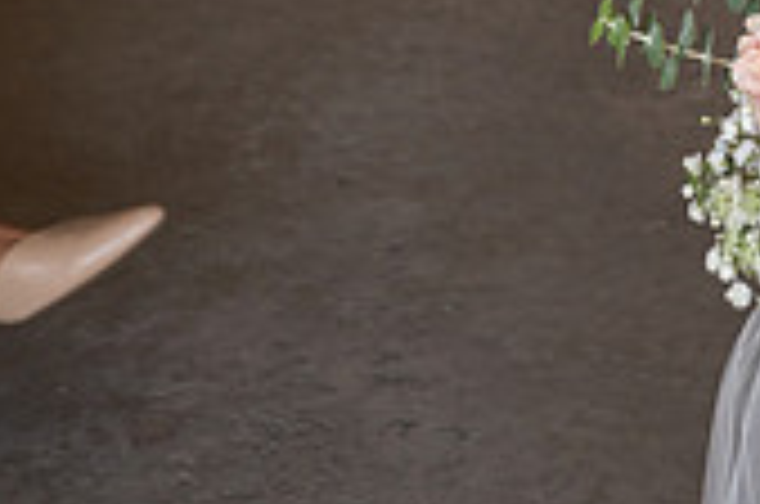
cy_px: -259
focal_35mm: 172
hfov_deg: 11.6
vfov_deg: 7.8
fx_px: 3624
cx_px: 1066
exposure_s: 1/160
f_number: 4.5
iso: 320
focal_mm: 50
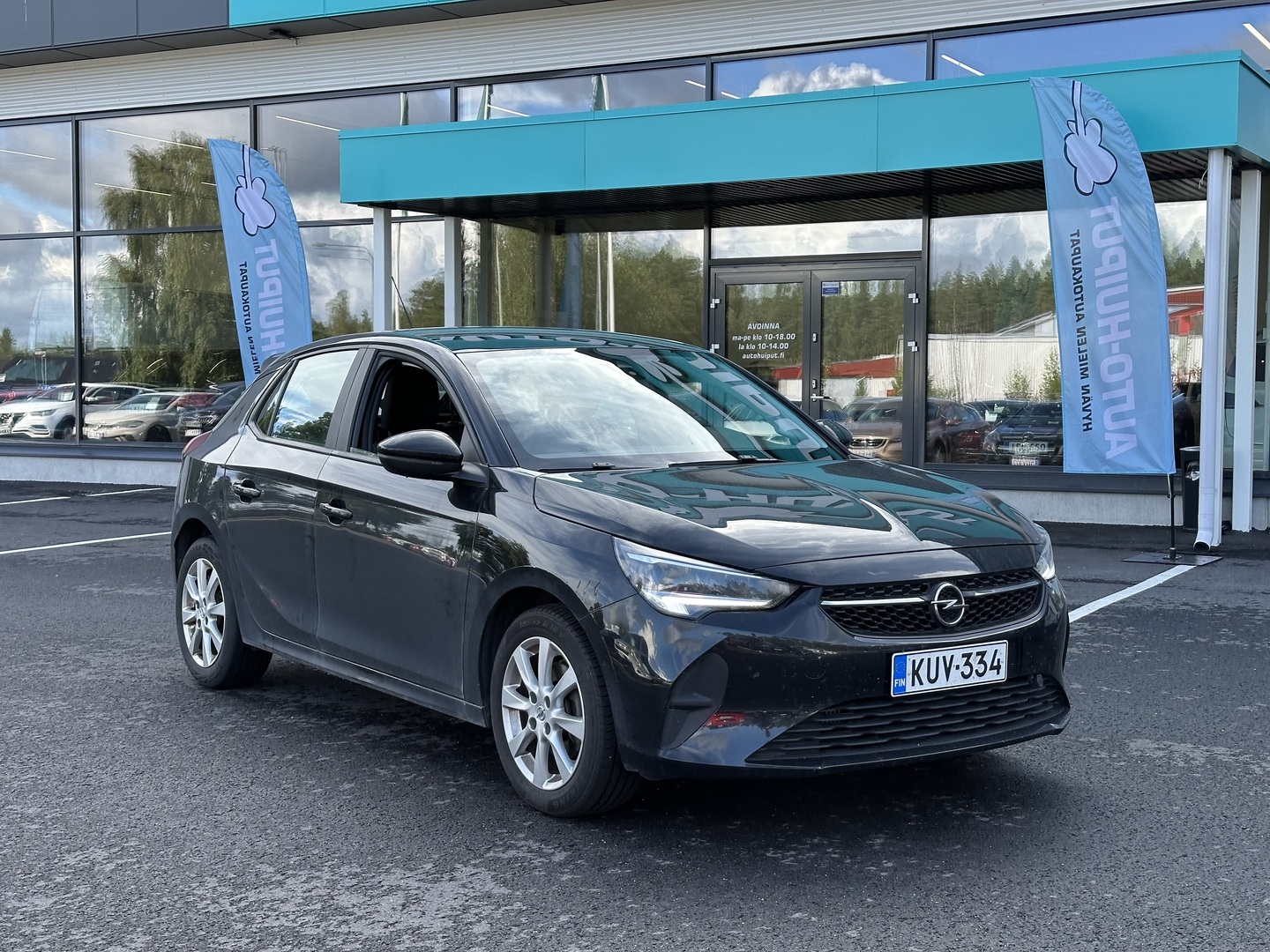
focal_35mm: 48
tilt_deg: -2.2
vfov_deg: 30.3
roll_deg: +0.1
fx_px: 1761
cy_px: 476
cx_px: 635
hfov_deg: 39.7
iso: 64
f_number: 1.78
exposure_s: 1/810
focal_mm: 6.86
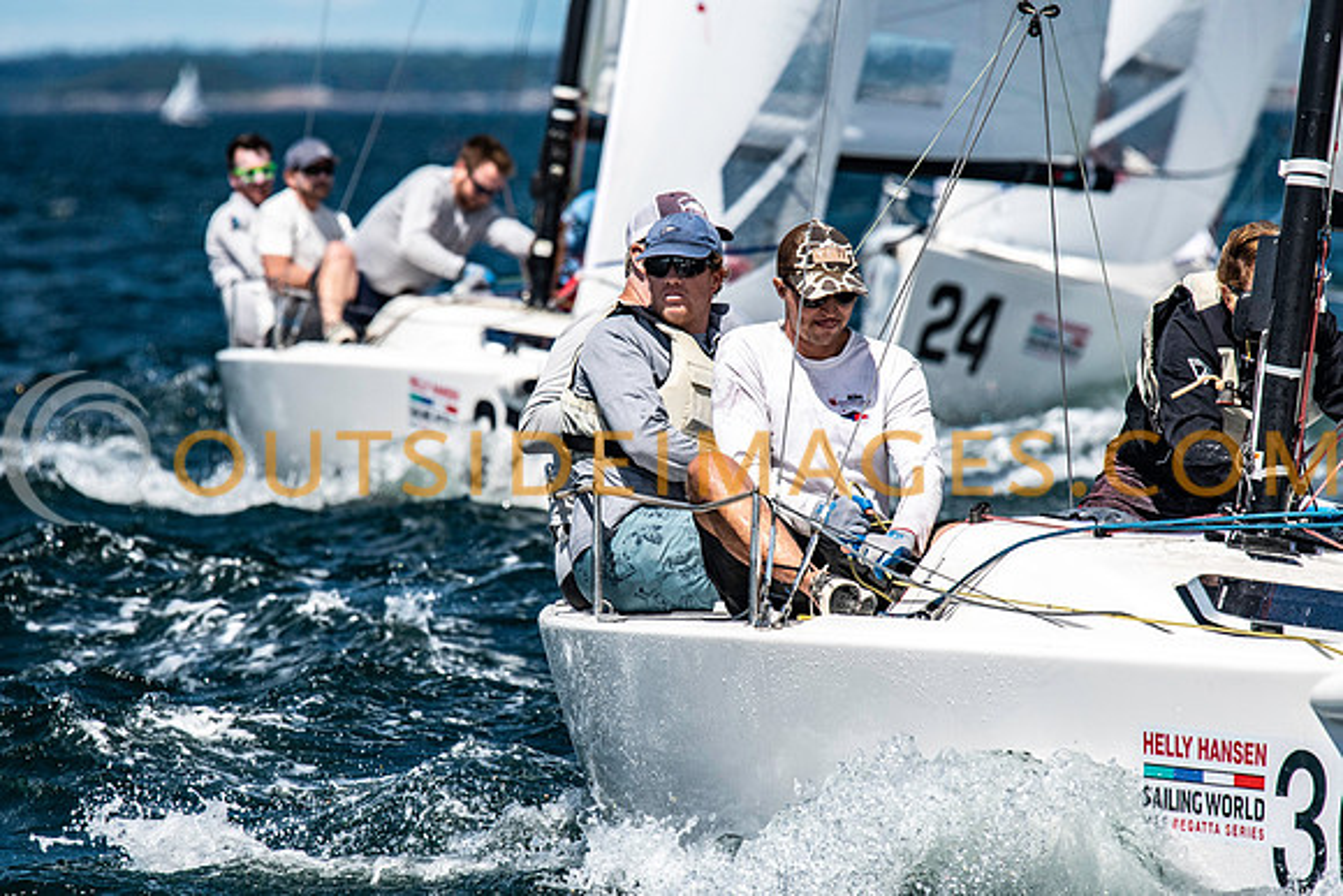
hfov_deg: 4.6
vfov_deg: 3.1
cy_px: 448
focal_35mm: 450
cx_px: 672
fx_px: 16791
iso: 500
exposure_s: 1/6400
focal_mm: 300
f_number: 5.6
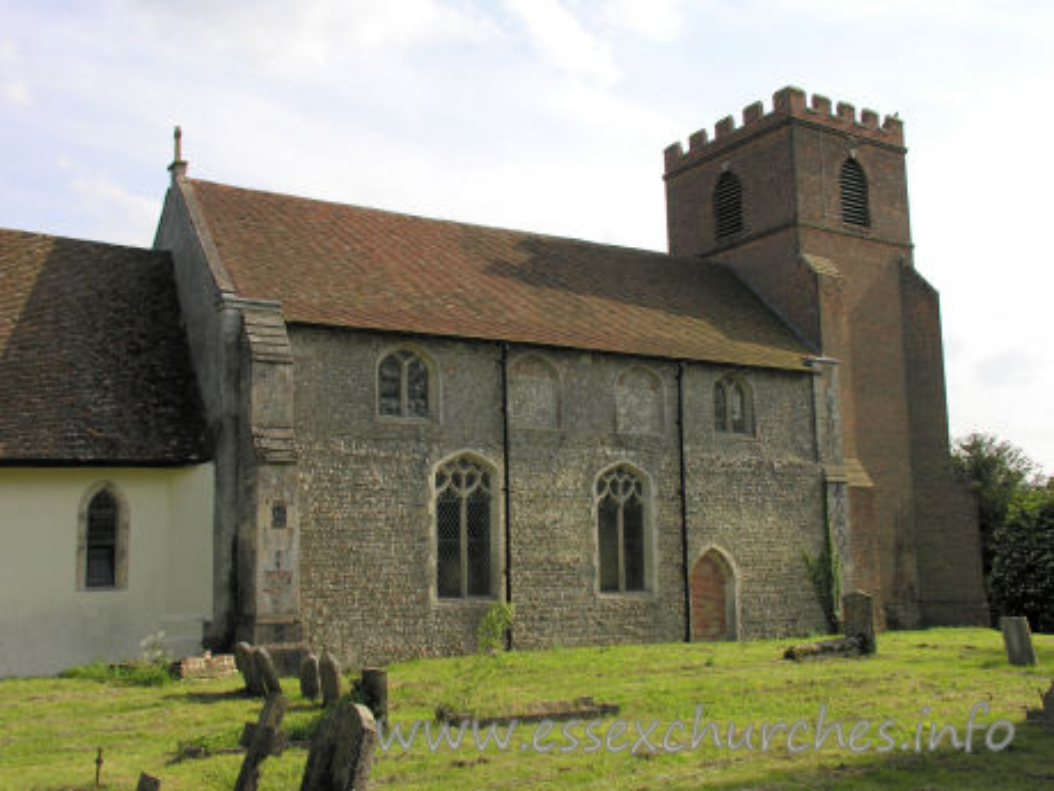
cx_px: 527
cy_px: 396
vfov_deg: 40.7
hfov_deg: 52.6
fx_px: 1066
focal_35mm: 35
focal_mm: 8.9
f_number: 5.6
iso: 50
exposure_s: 1/180
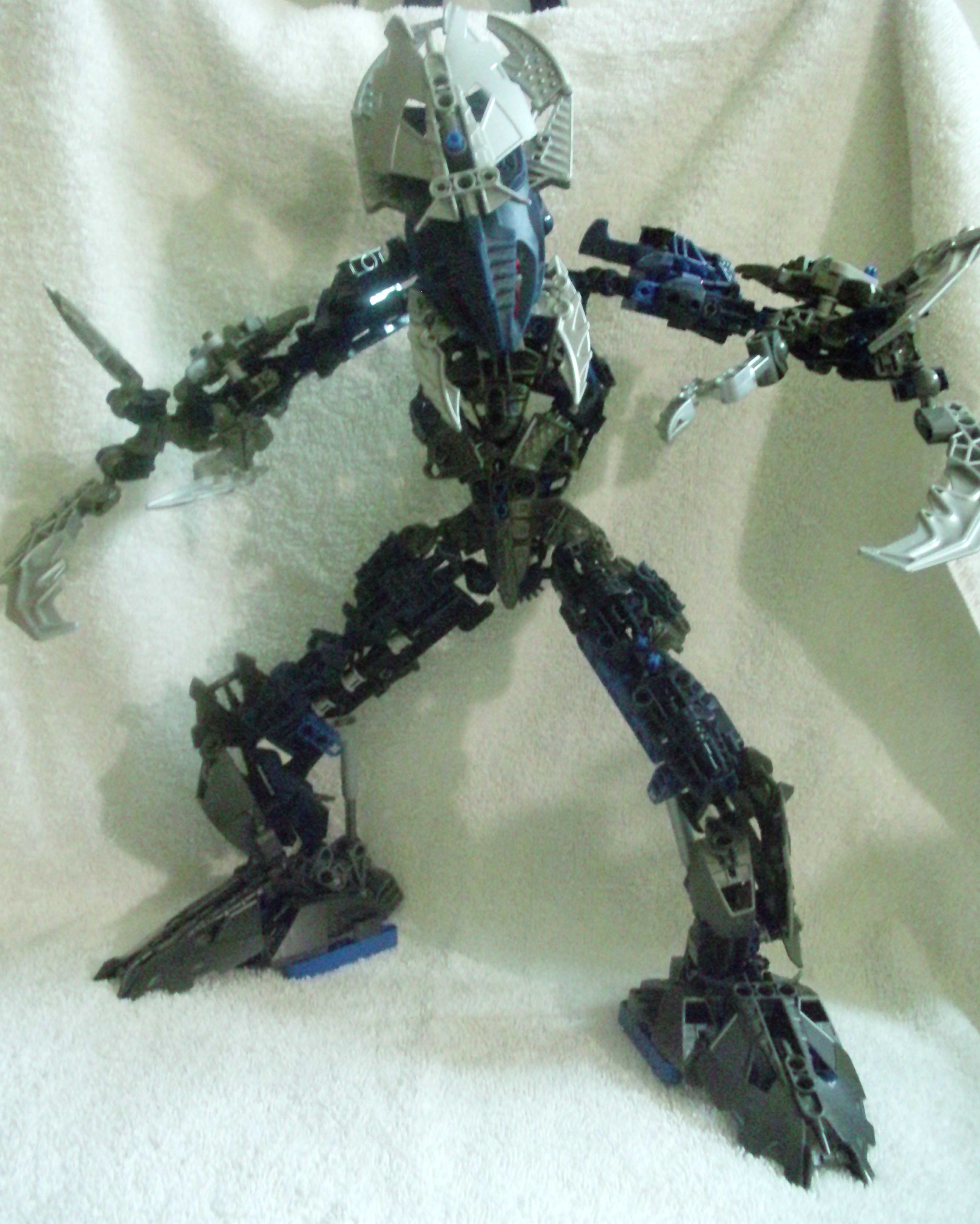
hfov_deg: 37.3
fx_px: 1450
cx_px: 487
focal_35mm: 40
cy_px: 581
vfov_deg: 45.8
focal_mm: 6.3
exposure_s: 1/10
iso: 1600
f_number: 3.1
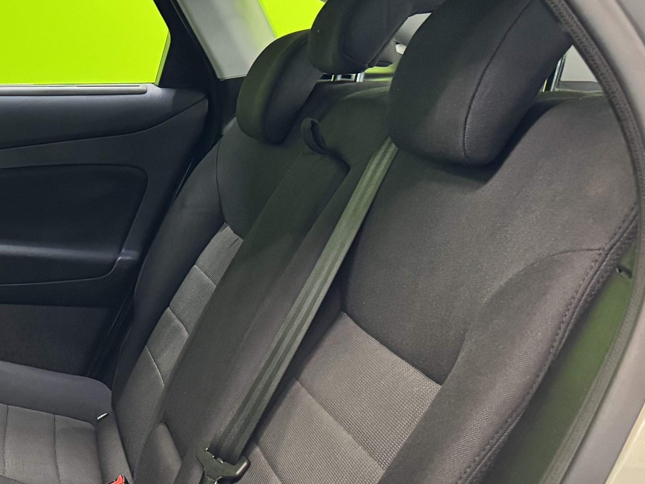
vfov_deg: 24.0
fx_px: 1137
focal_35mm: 61
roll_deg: -2.9
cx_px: -62
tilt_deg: -11.0
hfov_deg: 28.8
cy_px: 289
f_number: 1.78
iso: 800
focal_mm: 6.76
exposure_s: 1/50
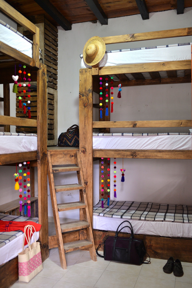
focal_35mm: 35
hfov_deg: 37.9
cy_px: 144
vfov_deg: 54.4
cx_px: 96
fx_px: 280
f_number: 2.8
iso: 900
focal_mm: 35
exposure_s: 1/30
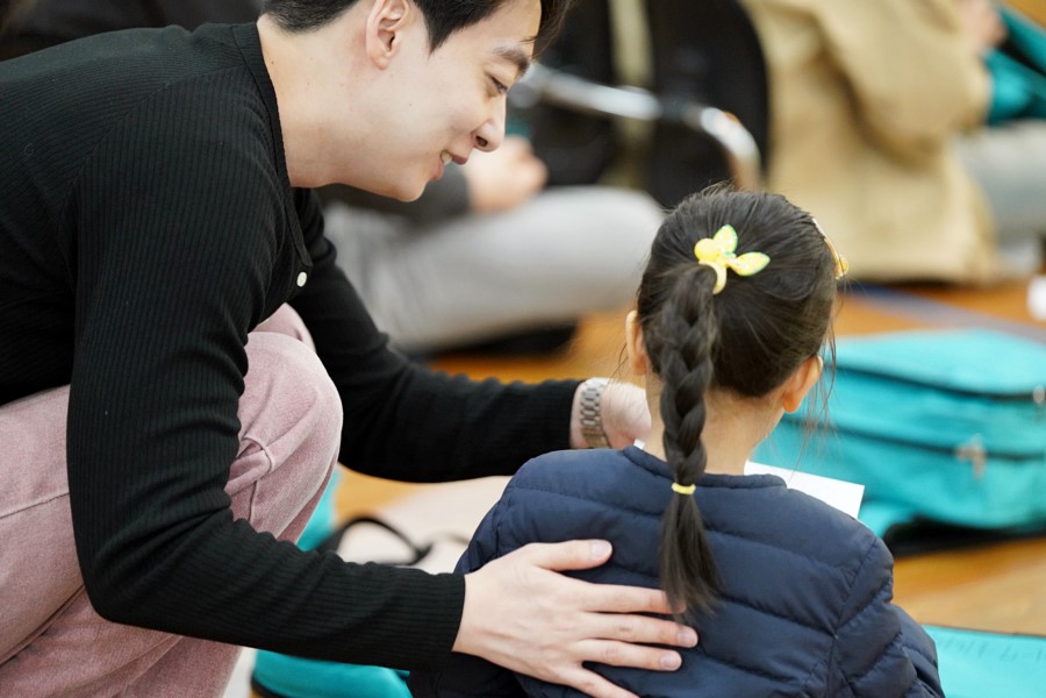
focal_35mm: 185
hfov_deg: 11.1
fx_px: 5375
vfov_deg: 7.4
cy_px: 349
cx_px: 523
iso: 3200
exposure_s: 1/200
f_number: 2.8
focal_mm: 185
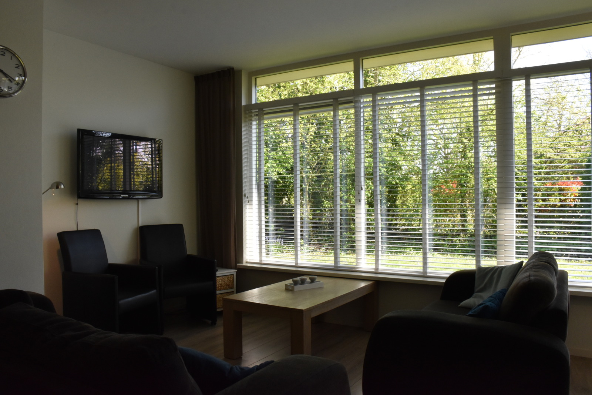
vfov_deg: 47.9
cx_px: 296
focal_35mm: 27
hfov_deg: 67.4
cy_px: 198
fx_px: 444
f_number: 14
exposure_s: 1/125
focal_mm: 18
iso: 1250
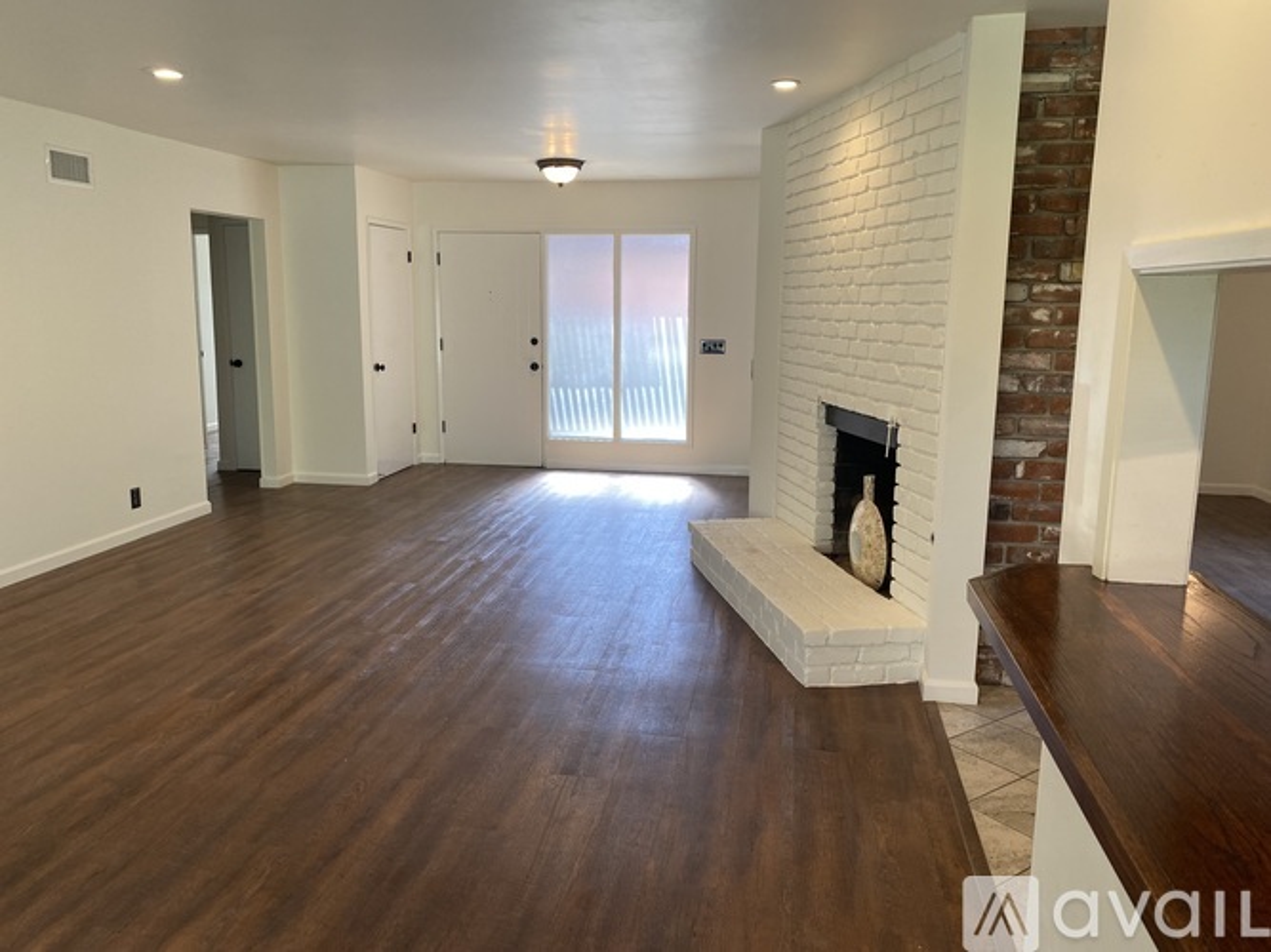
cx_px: 636
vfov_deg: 53.0
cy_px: 476
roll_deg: -1.0
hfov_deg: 67.3
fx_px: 954
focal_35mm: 26
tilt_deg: -10.5
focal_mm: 4.25
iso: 100
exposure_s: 1/120
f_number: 1.8
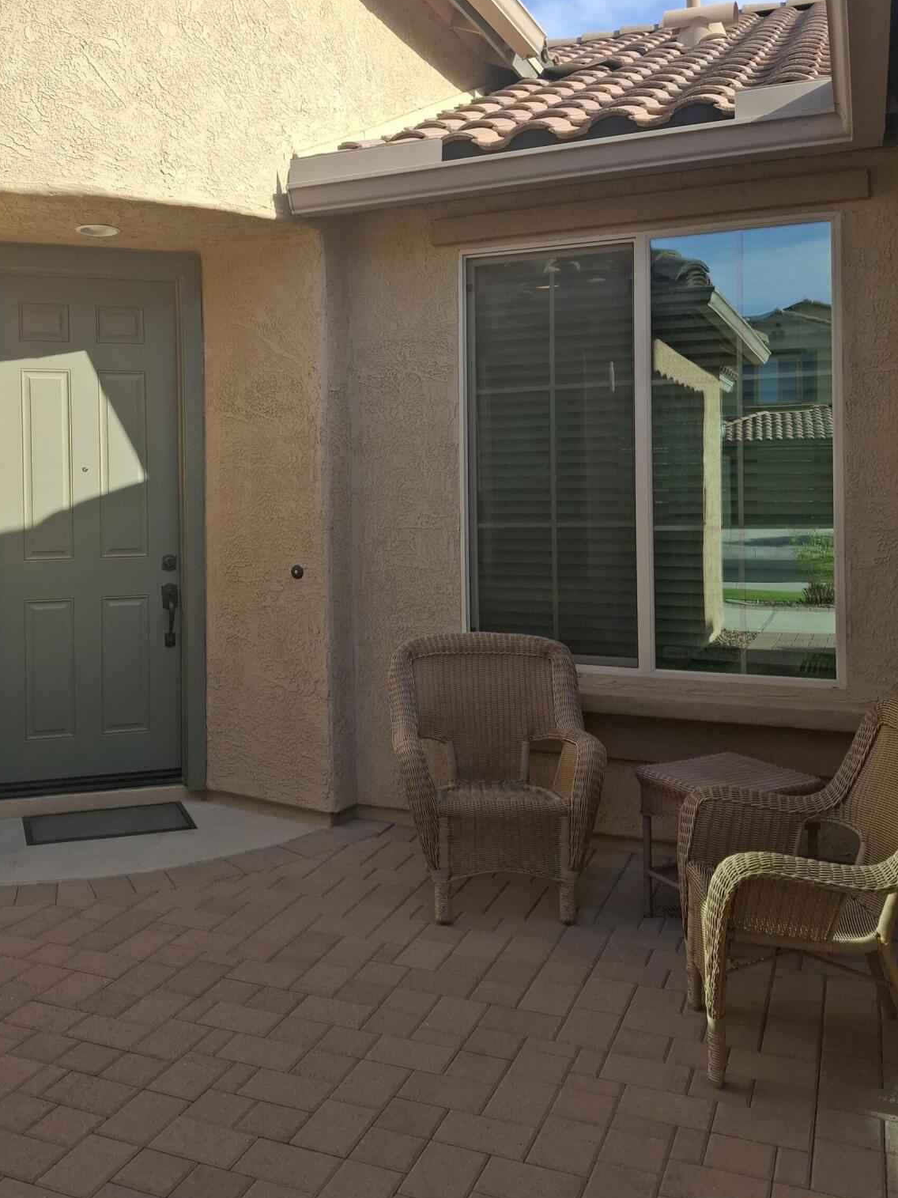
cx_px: 307
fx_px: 1142
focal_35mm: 33
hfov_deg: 42.4
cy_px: 482
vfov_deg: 55.0
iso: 32
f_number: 1.8
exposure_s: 1/1269
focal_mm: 4.69
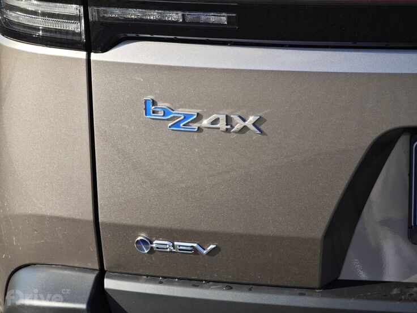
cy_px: 156
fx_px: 1446
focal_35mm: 120
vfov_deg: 12.3
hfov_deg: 16.4
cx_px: 208
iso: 50
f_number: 2.5
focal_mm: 19.4
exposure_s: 1/490
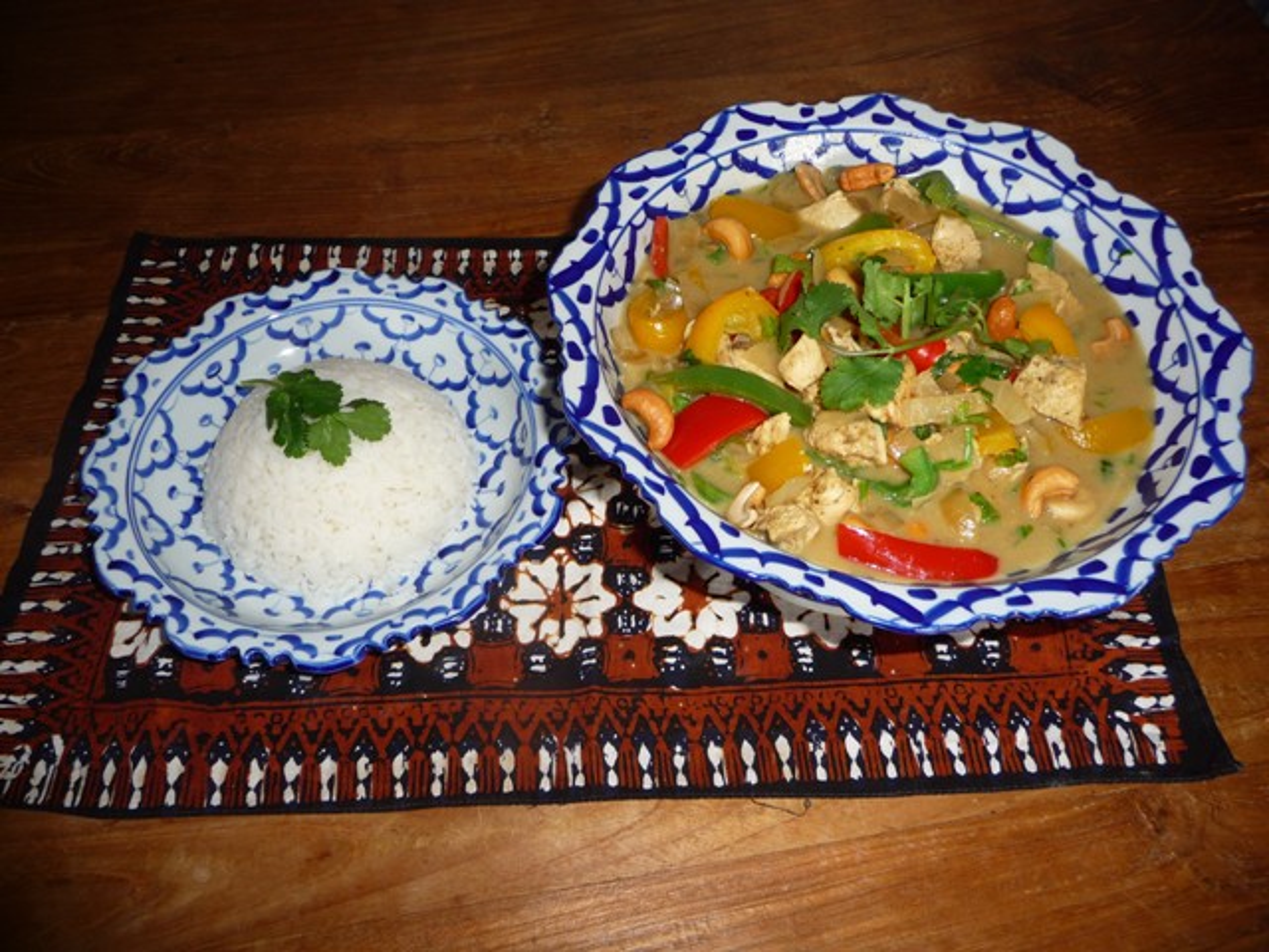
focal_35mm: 28
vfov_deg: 49.7
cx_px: 634
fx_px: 1026
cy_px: 476
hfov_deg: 63.4
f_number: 3.3
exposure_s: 1/30
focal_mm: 4.7
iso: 100
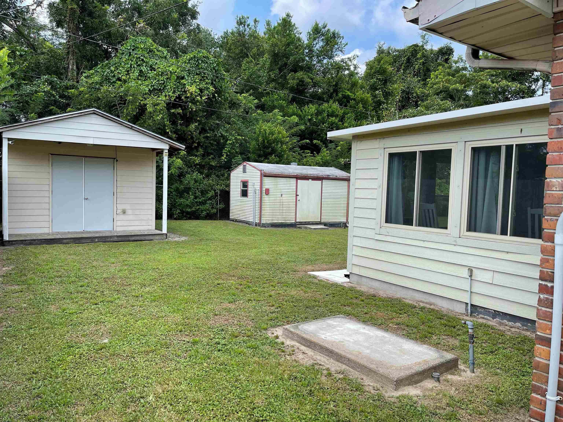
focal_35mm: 26
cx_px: 282
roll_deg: -1.6
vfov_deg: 53.1
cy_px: 211
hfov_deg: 67.3
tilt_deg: -4.6
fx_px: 423
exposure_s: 1/1225
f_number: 1.6
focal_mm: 5.1
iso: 32
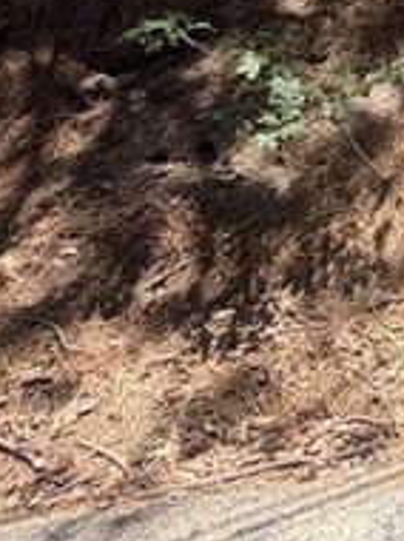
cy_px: -56
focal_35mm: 63
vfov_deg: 28.0
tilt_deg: -3.9
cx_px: 760
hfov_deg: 17.8
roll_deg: -2.4
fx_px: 983
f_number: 2.2
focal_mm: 2.22
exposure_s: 1/651
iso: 40
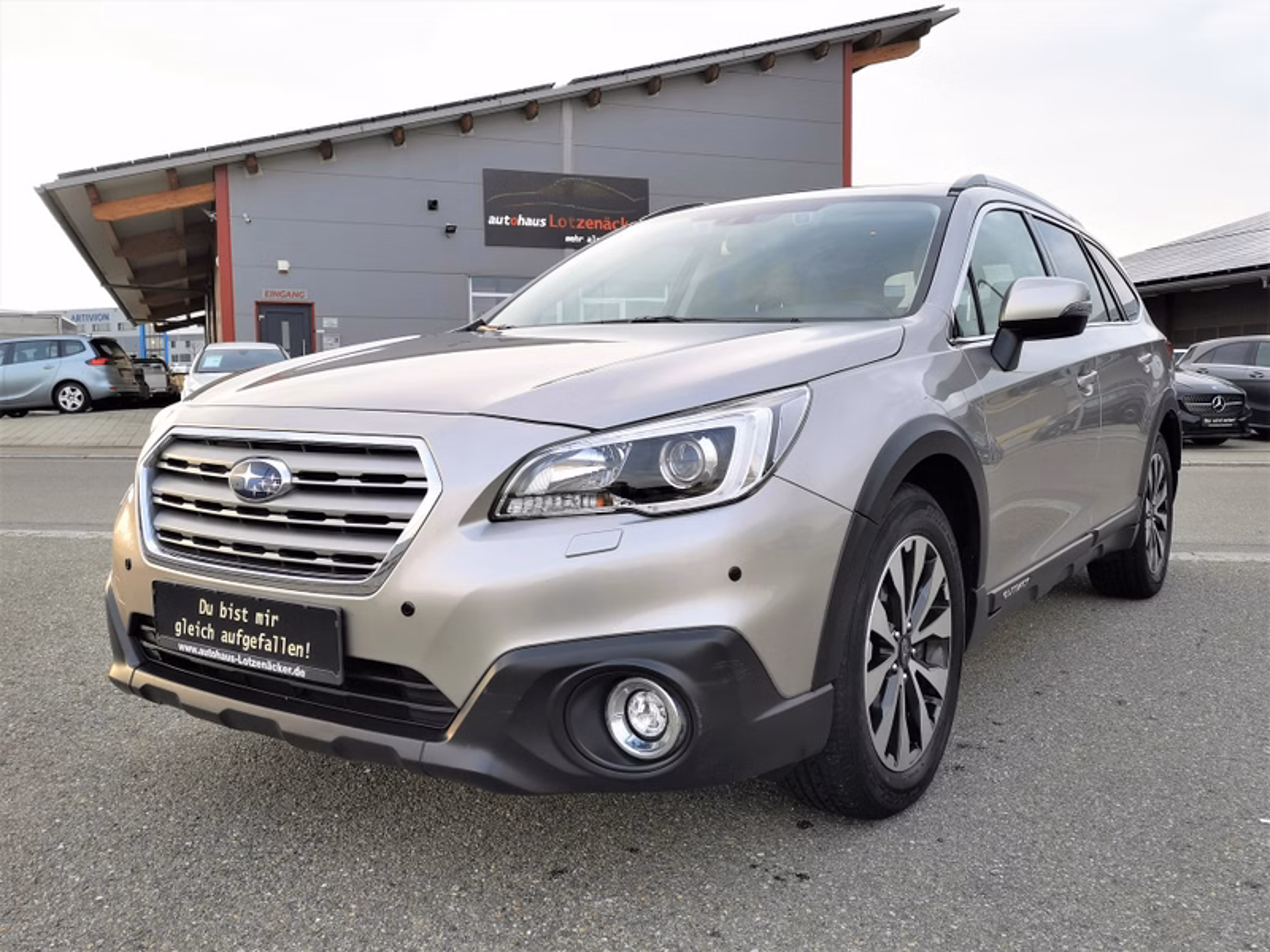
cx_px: 635
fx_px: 1137
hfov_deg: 58.4
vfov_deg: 45.4
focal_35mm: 31
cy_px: 476
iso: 50
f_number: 1.8
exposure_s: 1/254
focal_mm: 5.58
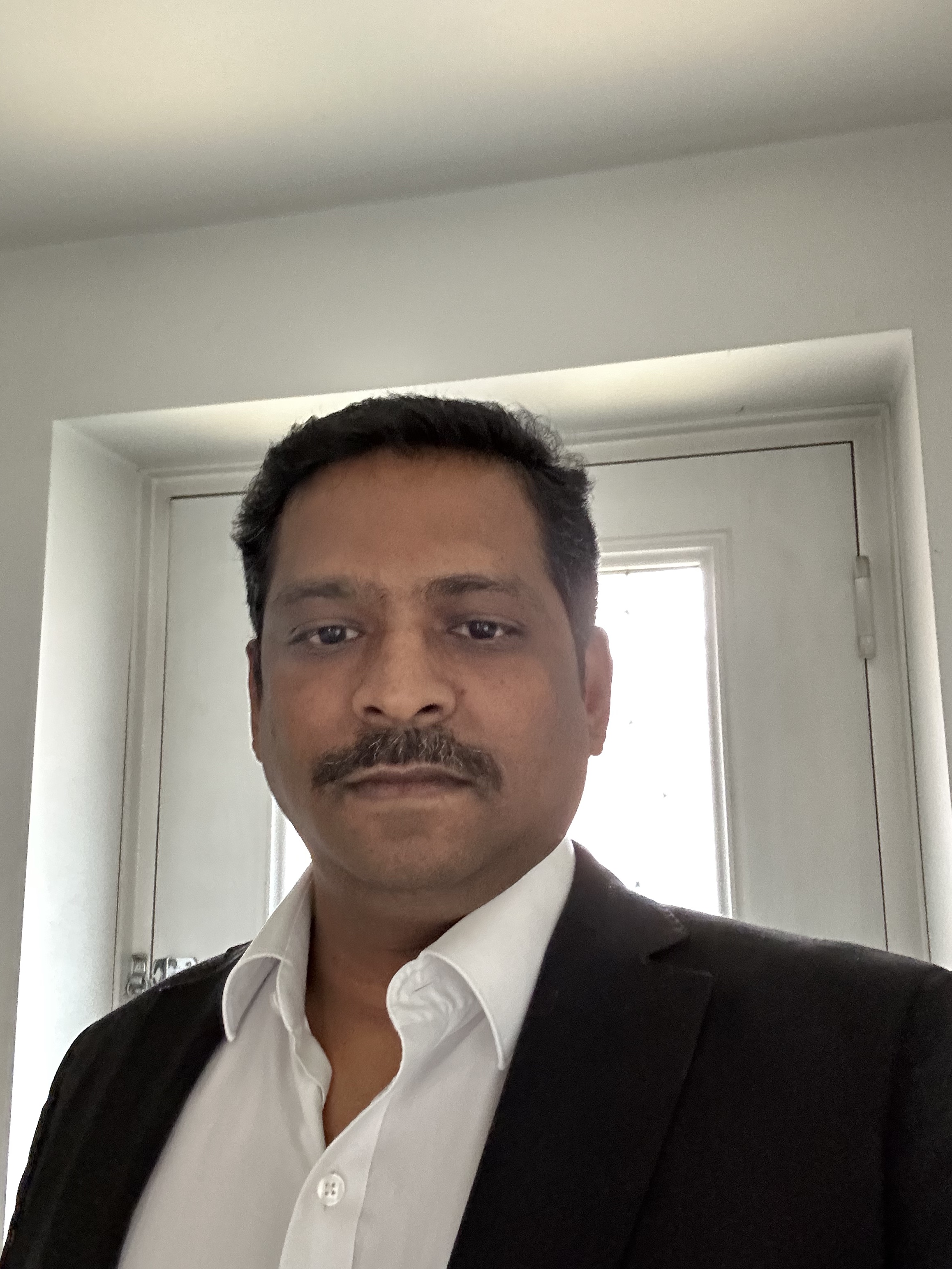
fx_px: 1100
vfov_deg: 60.0
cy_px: 634
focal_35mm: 30
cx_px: 476
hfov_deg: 46.8
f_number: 1.9
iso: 640
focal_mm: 2.69
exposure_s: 1/19
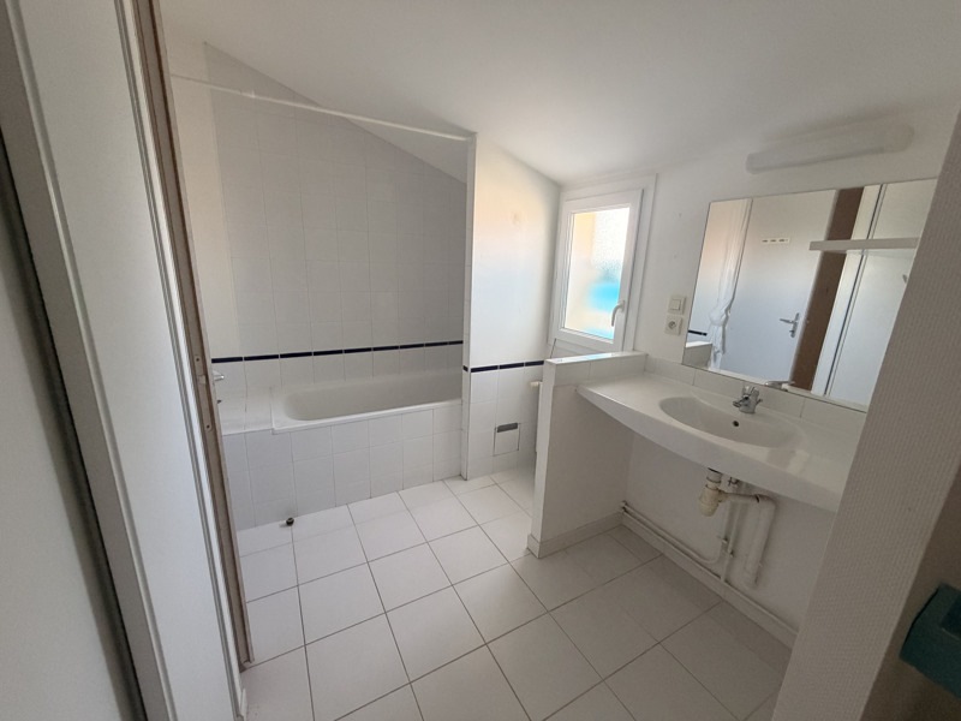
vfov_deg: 85.7
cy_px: 360
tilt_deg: -15.3
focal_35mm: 14
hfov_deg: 102.1
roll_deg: -2.3
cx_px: 480
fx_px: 389
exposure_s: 1/91
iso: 320
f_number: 2.2
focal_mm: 2.22
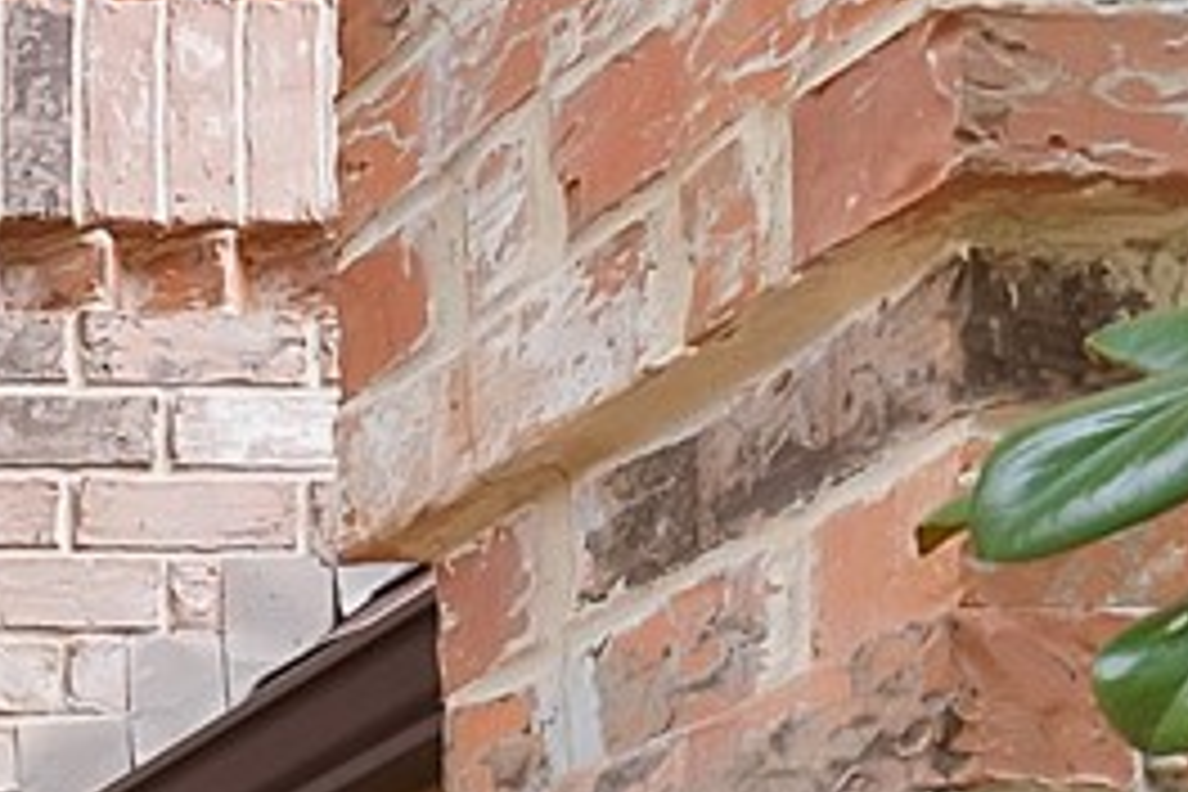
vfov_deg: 12.0
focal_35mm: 91
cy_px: 1935
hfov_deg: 14.7
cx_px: -1634
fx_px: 3003
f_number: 9
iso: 640
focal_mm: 12
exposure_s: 1/25
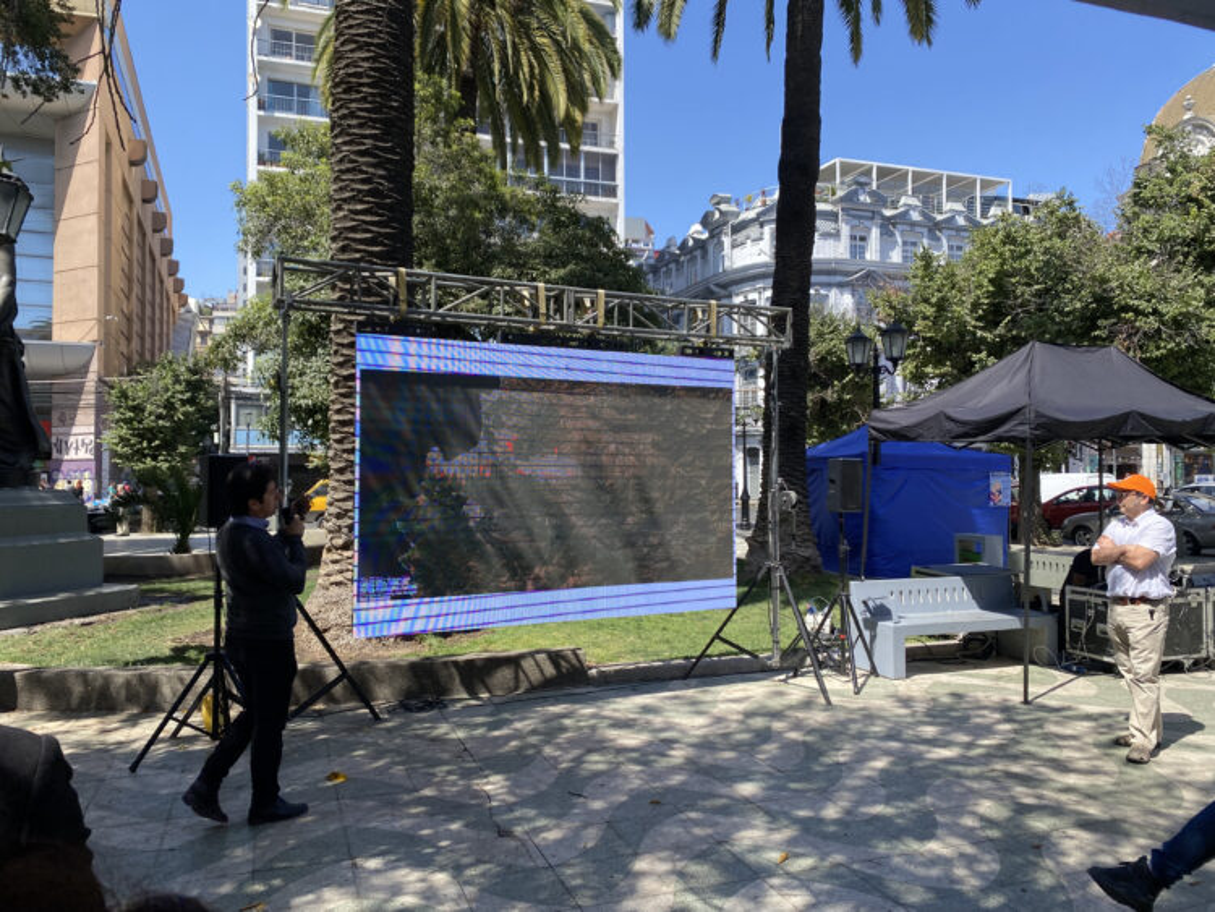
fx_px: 913
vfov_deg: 53.1
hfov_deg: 67.3
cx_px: 608
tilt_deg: +2.8
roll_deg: +0.1
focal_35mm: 26
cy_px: 456
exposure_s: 1/1377
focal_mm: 4.25
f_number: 1.8
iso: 32
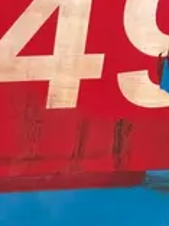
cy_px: 514
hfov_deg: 10.6
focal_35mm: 122
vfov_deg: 13.0
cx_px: -225
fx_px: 794
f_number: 1.6
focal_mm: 4.2
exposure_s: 1/394
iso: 32
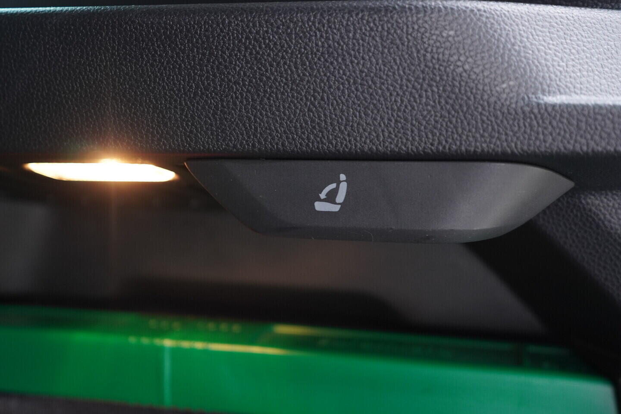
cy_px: 207
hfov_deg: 53.1
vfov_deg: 36.9
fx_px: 621
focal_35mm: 36
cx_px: 310
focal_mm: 24
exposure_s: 1/40
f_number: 2.8
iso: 800
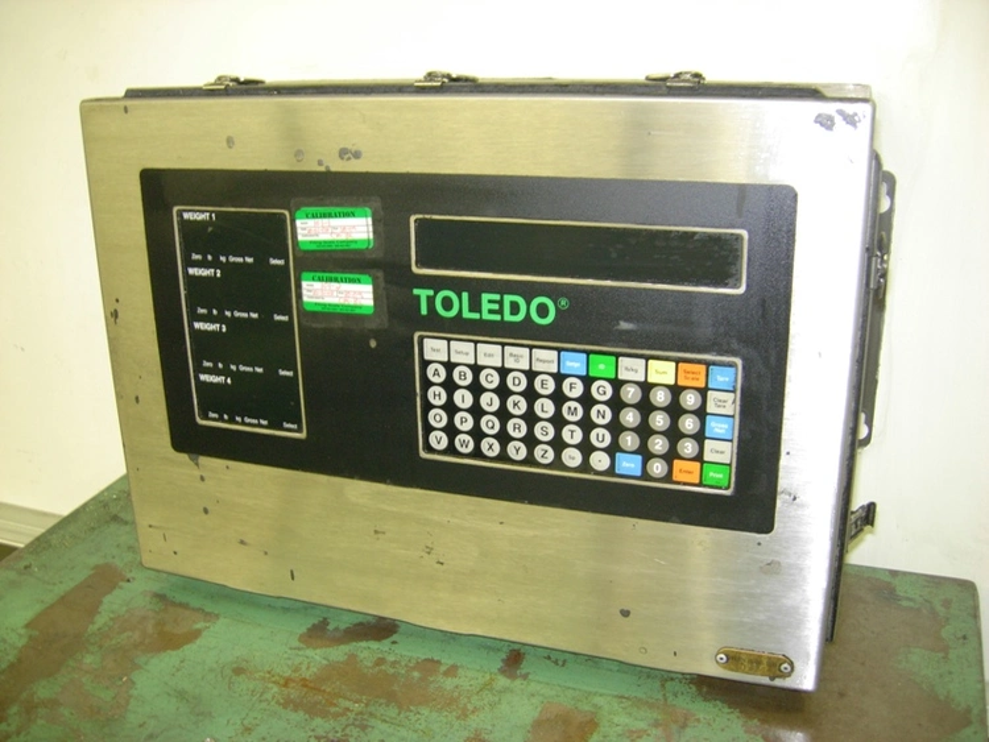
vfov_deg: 39.7
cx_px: 494
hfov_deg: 51.3
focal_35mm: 36
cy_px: 371
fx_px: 1029
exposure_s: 1/5.6
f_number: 2.7
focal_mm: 7.5
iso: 109
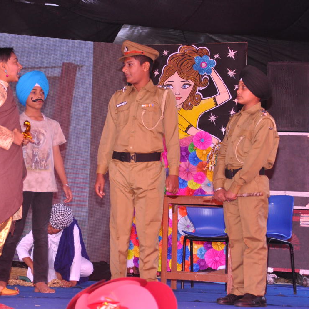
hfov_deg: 16.8
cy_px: 156
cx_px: 91
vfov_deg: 16.9
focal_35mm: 103
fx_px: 1040
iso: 640
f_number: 5.6
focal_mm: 50
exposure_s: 1/125
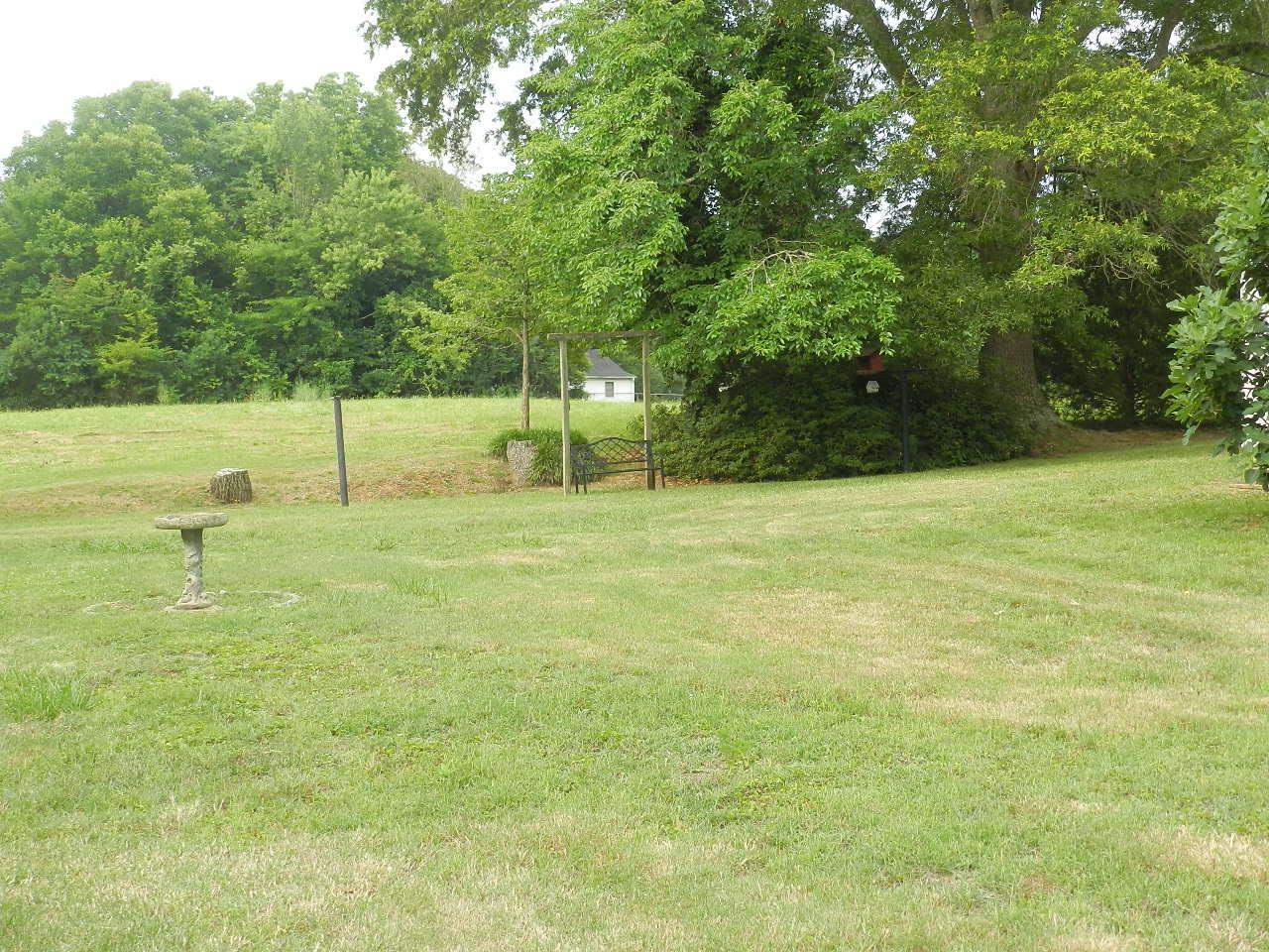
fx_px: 1686
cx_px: 634
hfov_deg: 41.2
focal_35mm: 46
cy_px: 476
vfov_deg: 31.5
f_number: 4.2
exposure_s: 1/200
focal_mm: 8.1
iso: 160
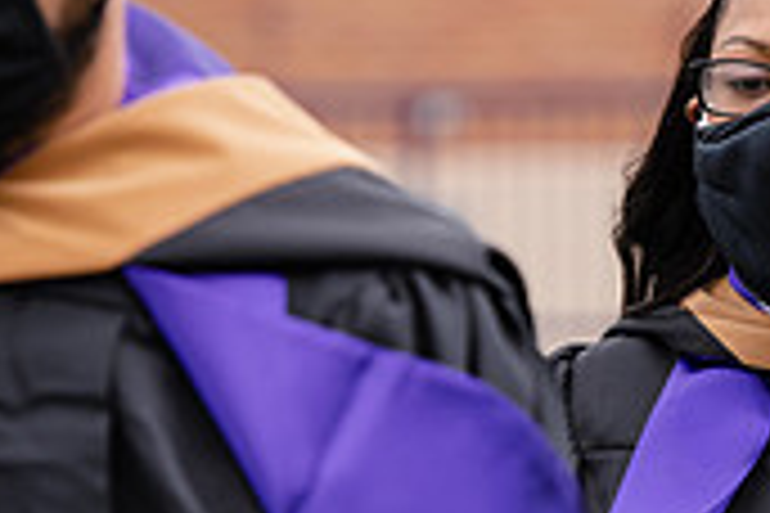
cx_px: 851
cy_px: 358
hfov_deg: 3.5
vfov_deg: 2.3
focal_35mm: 592
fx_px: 12661
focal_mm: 175
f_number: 5
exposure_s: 1/640
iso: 400
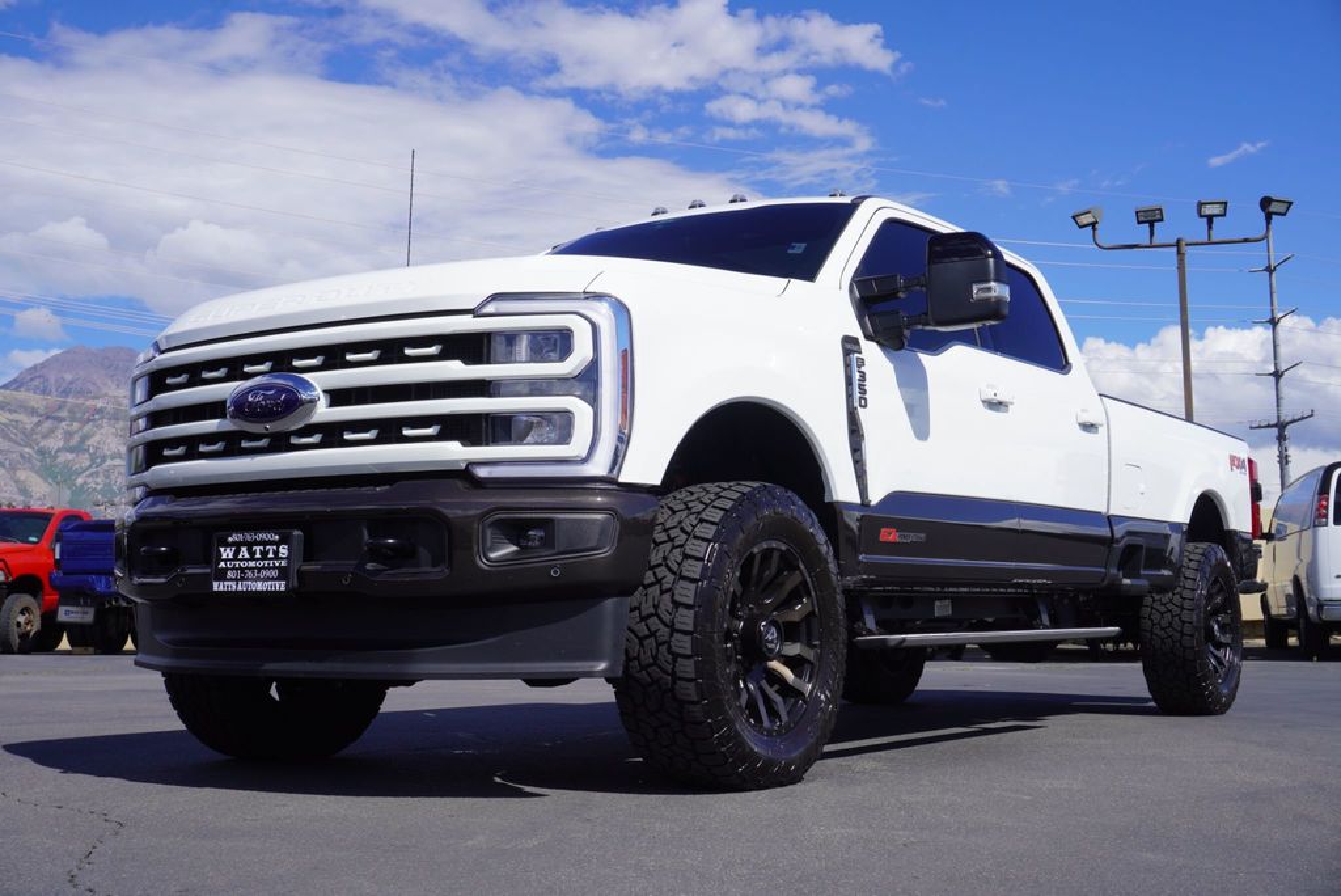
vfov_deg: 30.9
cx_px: 670
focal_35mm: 44
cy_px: 448
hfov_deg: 44.9
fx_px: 1621
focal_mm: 29
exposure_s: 1/200
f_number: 11
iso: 100
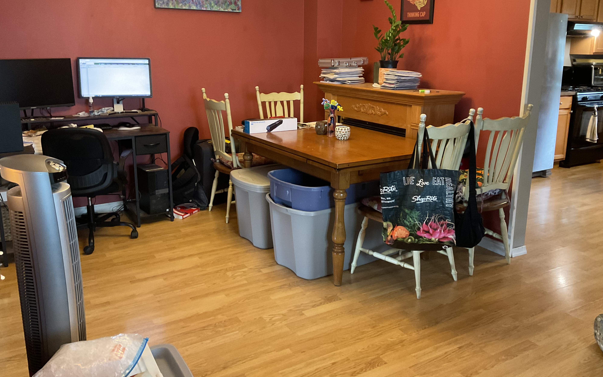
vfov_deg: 40.5
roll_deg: +0.1
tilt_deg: -13.5
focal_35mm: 31
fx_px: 509
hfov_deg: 61.2
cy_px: 158
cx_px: 302
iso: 320
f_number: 1.8
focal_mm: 3
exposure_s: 1/30
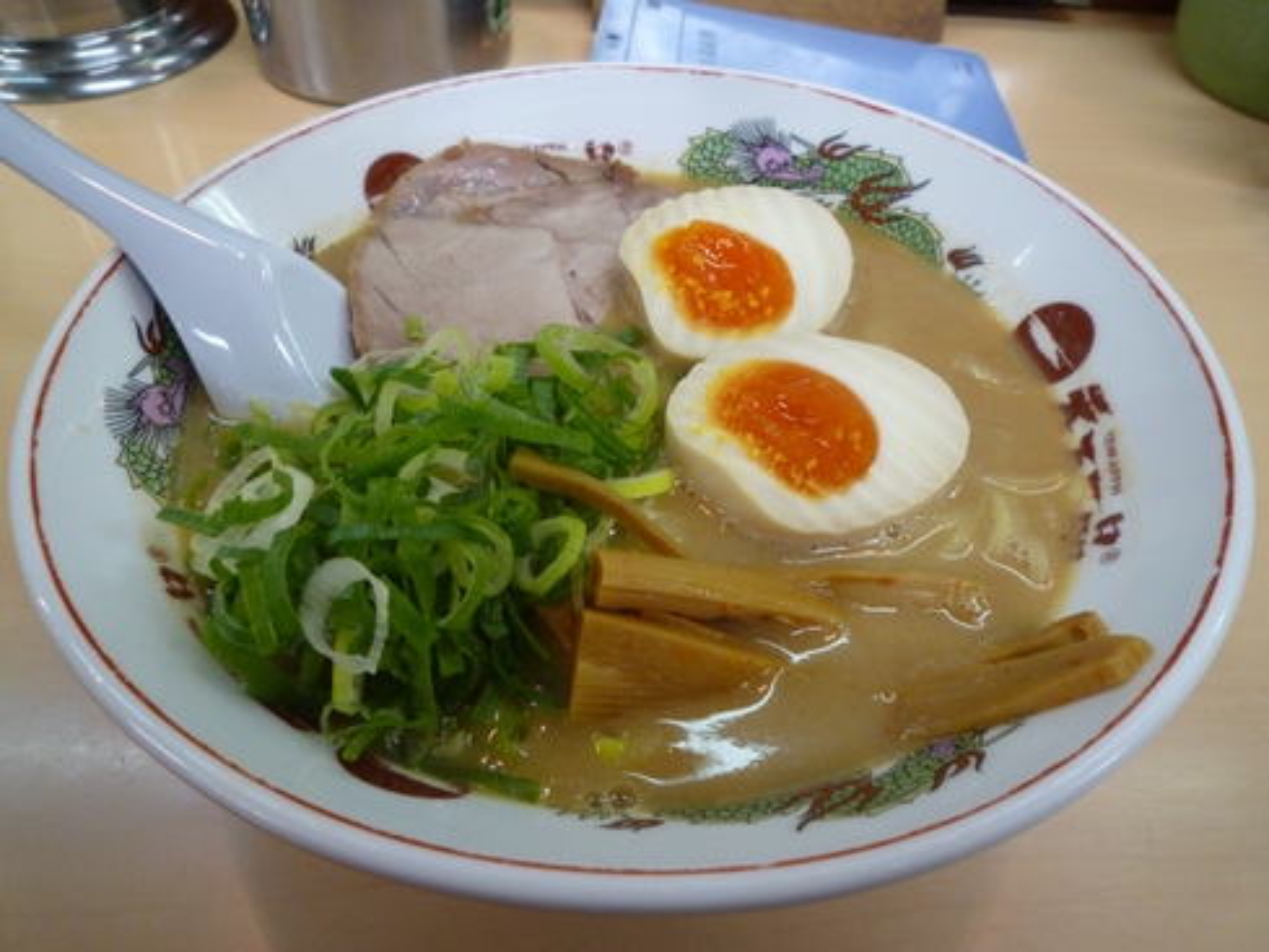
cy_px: 476
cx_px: 634
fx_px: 917
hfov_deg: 69.4
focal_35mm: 25
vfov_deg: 54.9
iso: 160
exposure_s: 1/30
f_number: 2.8
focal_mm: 4.4
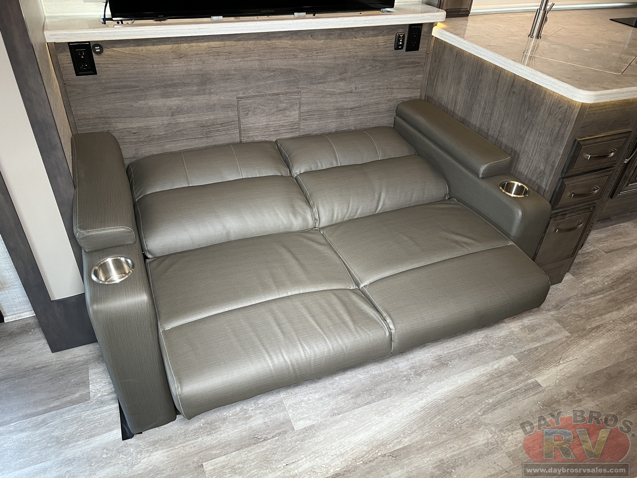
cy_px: 239
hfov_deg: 67.3
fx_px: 478
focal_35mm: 26
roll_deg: -4.1
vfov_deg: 53.1
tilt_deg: -36.4
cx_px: 318
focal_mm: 5.7
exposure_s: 1/60
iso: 160
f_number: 1.5
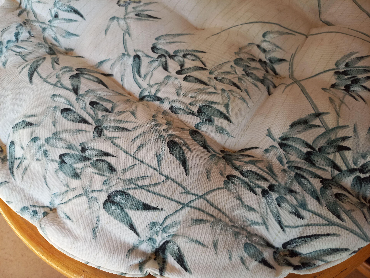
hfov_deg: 69.4
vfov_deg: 54.9
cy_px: 139
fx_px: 267
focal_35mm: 25
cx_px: 185
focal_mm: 4.65
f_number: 1.8
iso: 100
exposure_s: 1/50
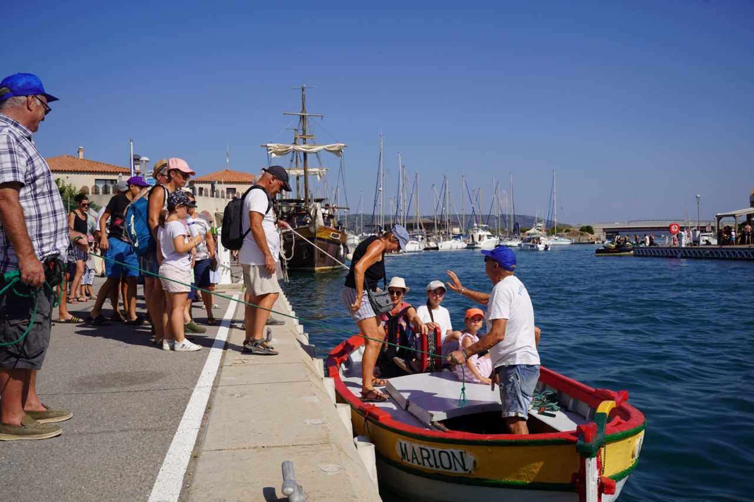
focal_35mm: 37
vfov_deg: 35.8
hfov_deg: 51.8
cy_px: 251
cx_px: 377
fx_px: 777
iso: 100
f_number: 10
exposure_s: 1/320
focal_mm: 37.1
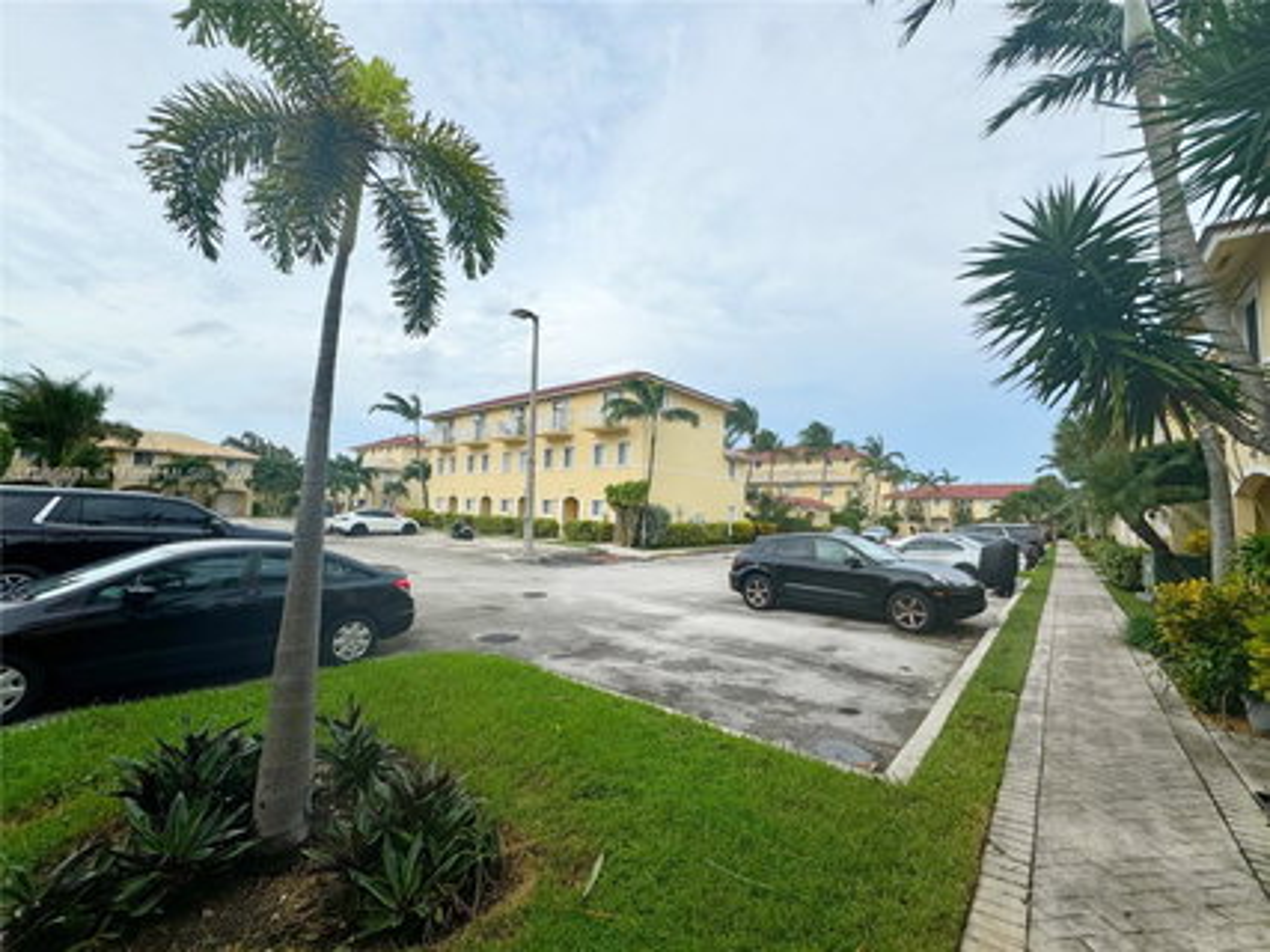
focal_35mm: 14
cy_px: 476
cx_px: 635
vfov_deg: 85.6
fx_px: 513
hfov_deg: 102.1
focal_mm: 2.22
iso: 40
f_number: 2.2
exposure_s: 1/1126
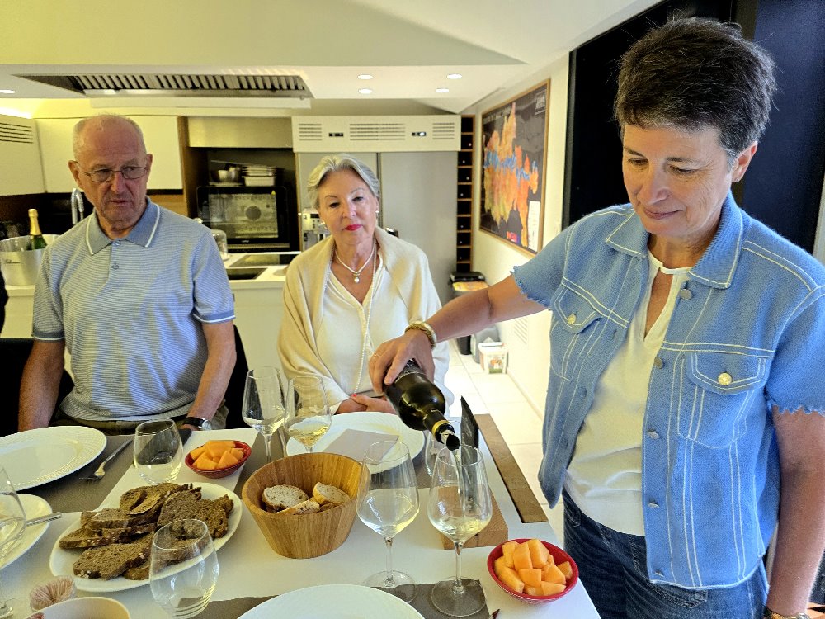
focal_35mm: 23
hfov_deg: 73.9
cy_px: 310
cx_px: 412
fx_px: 548
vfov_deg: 58.9
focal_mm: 6.3
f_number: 1.7
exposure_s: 1/100
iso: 500
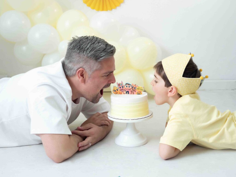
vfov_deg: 29.1
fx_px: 341
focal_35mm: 50
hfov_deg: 38.2
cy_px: 88
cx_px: 118
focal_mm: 25
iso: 800
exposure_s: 1/200
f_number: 3.5
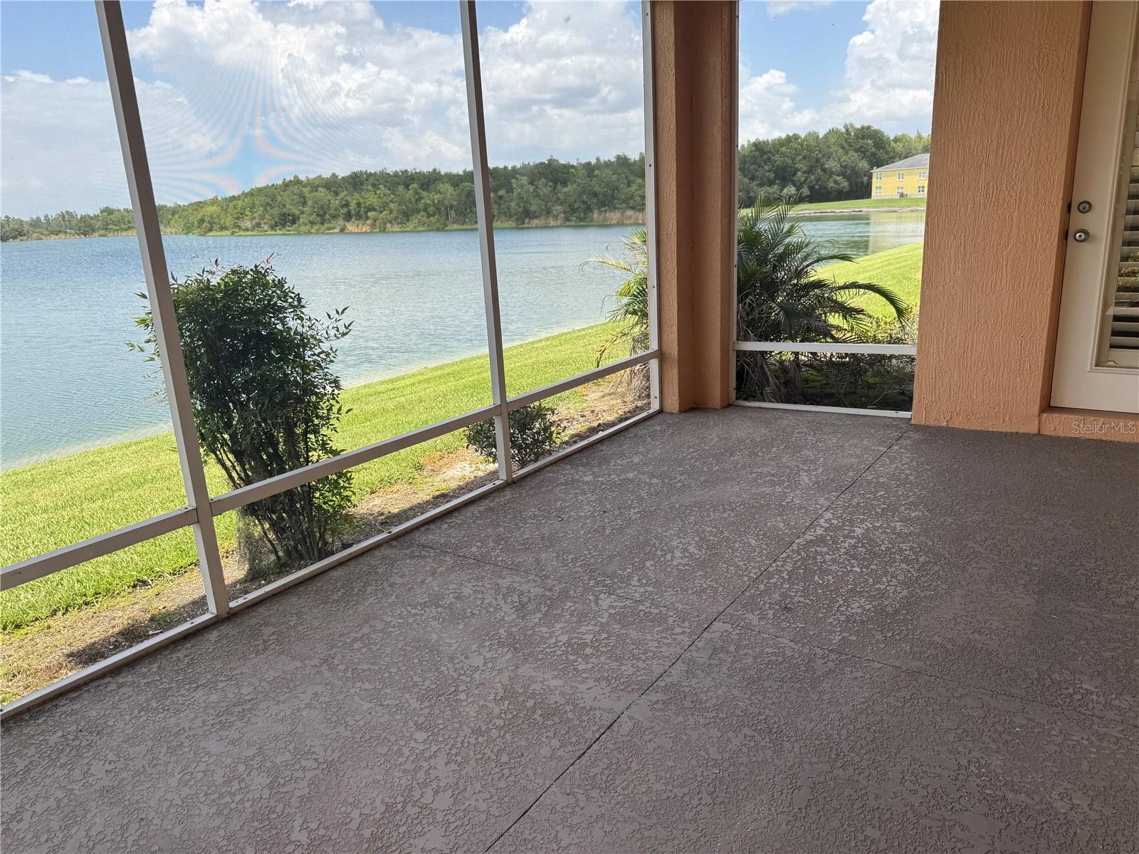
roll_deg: +4.4
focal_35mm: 24
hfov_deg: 71.6
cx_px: 570
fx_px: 790
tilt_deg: -14.6
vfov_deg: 56.8
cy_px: 427
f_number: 1.78
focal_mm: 6.76
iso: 80
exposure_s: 1/1215
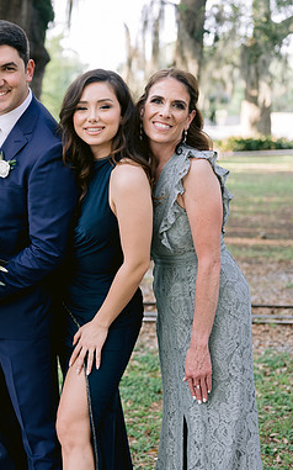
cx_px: -15
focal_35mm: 78
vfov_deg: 26.5
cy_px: 237
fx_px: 997
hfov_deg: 16.3
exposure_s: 1/320
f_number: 2.8
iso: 400
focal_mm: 50
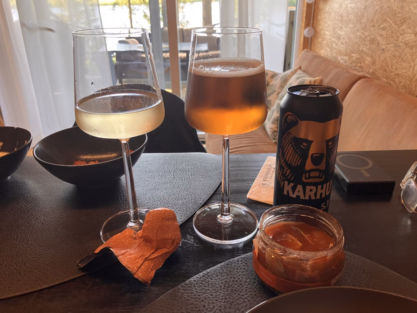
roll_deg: +1.8
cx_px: 208
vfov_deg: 49.7
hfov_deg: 63.4
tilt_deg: -23.6
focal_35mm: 28
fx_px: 337
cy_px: 156
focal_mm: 3.99
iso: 80
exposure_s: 1/67
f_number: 1.8
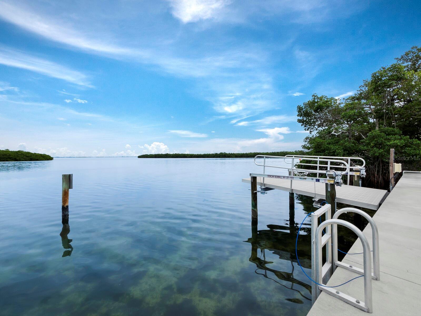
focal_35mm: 14
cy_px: 158
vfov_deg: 85.7
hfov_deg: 102.1
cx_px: 210
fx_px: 170
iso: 400
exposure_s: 1/200
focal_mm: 7
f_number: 11
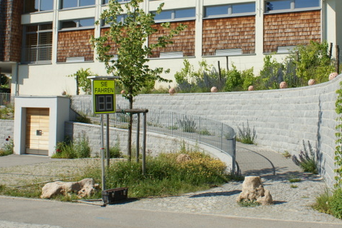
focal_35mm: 51
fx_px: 484
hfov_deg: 38.5
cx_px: 225
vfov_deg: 26.3
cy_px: 70
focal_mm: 20
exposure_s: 1/320
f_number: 10
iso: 100
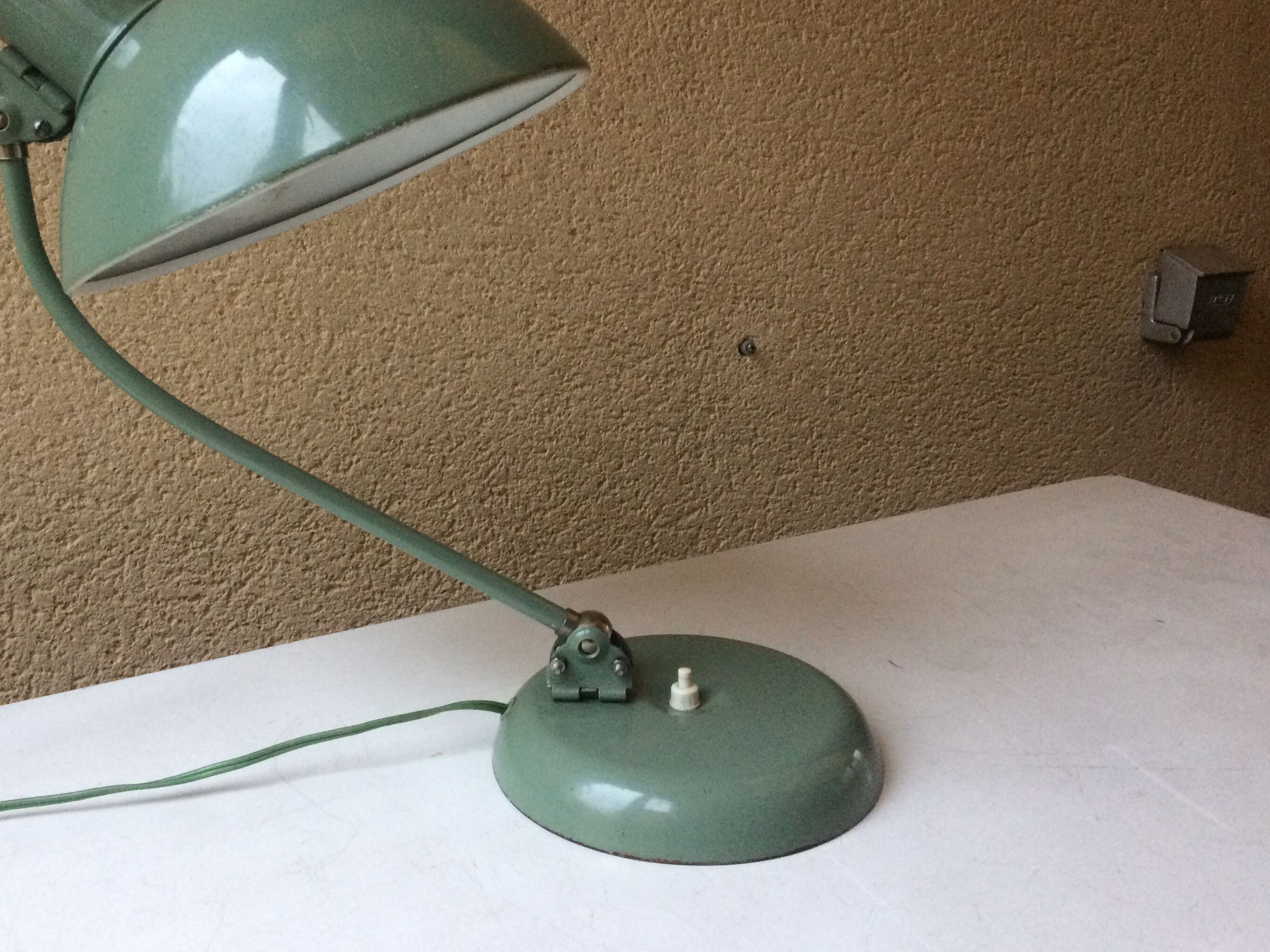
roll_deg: +0.7
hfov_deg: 52.4
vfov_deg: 40.6
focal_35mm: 35
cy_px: 390
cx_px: 543
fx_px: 1284
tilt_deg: -11.7
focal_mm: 4.15
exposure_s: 1/33
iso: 200
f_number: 2.2
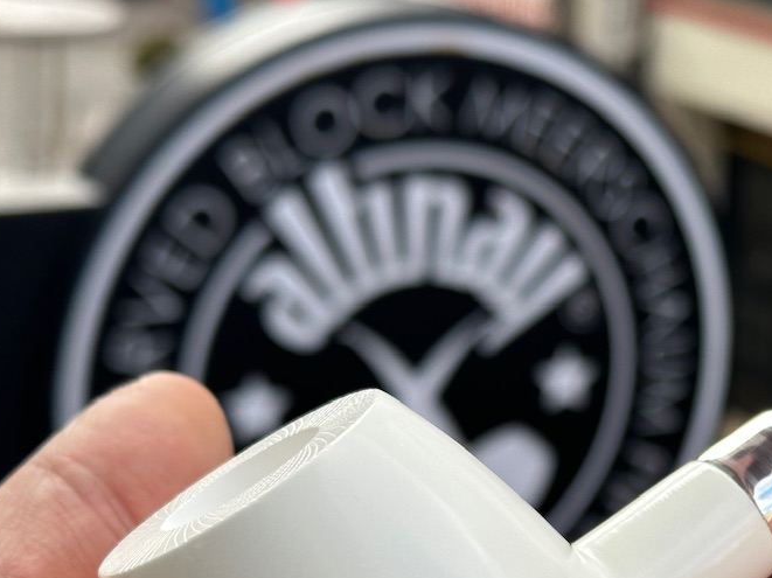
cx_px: 674
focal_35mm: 93
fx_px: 2073
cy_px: 539
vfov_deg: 15.7
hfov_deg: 20.7
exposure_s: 1/719
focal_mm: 6.86
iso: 64
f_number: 1.78
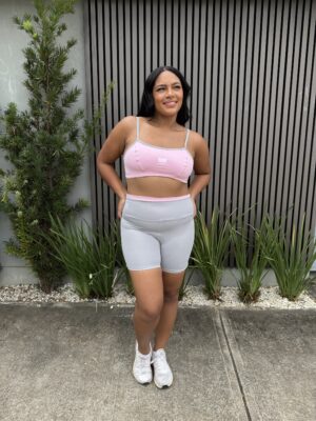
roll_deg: -0.2
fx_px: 292
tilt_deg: -11.8
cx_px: 158
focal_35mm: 24
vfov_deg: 71.6
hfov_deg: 56.8
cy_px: 210
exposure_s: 1/1271
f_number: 1.78
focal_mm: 6.76
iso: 80
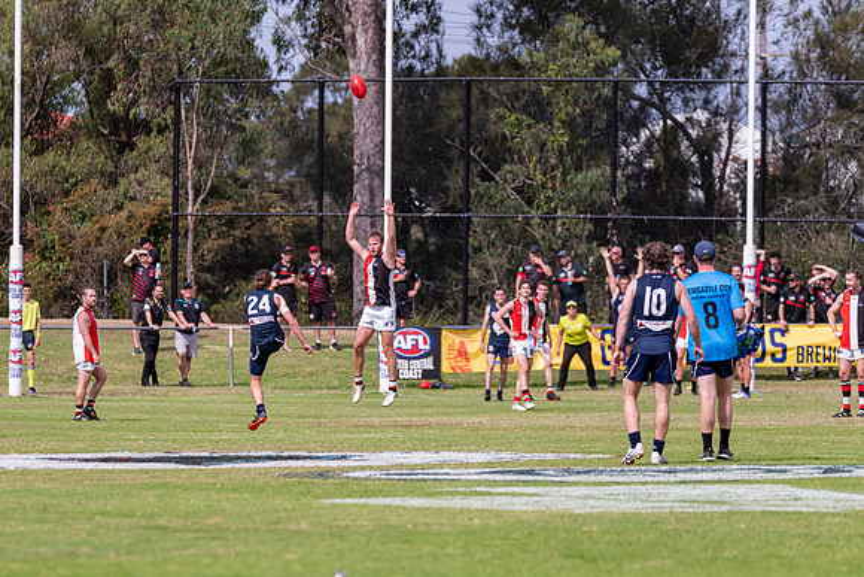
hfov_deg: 6.0
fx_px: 8191
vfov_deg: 4.0
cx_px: 376
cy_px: 321
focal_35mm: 341
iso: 800
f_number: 6.3
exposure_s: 1/3200
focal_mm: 300
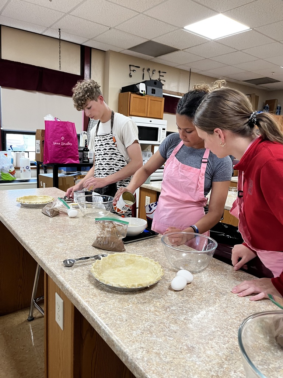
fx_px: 283
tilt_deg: -12.8
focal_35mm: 26
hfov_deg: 53.1
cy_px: 189
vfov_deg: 67.3
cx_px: 142
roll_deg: -2.8
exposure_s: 1/83
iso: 125
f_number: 1.6
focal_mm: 5.1
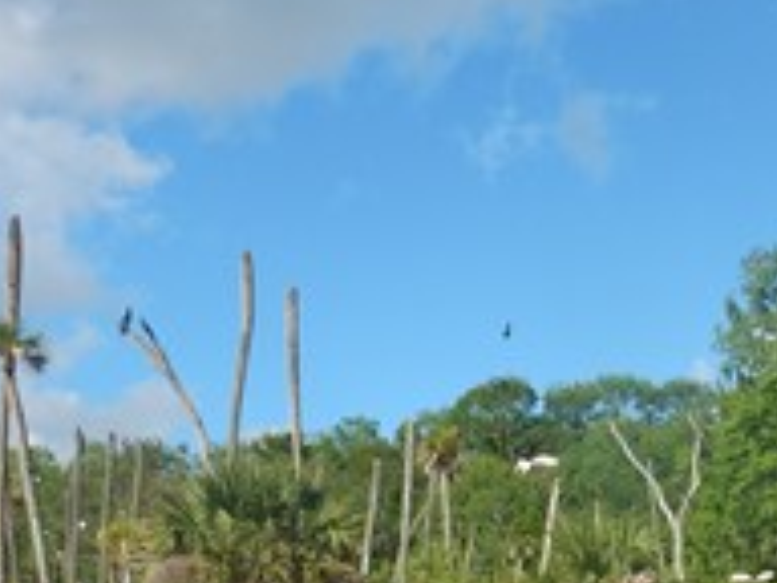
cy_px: 526
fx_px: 1347
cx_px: 672
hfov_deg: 31.0
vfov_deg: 23.7
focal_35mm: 60
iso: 125
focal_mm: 4.3
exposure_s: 1/1000
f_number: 4.1
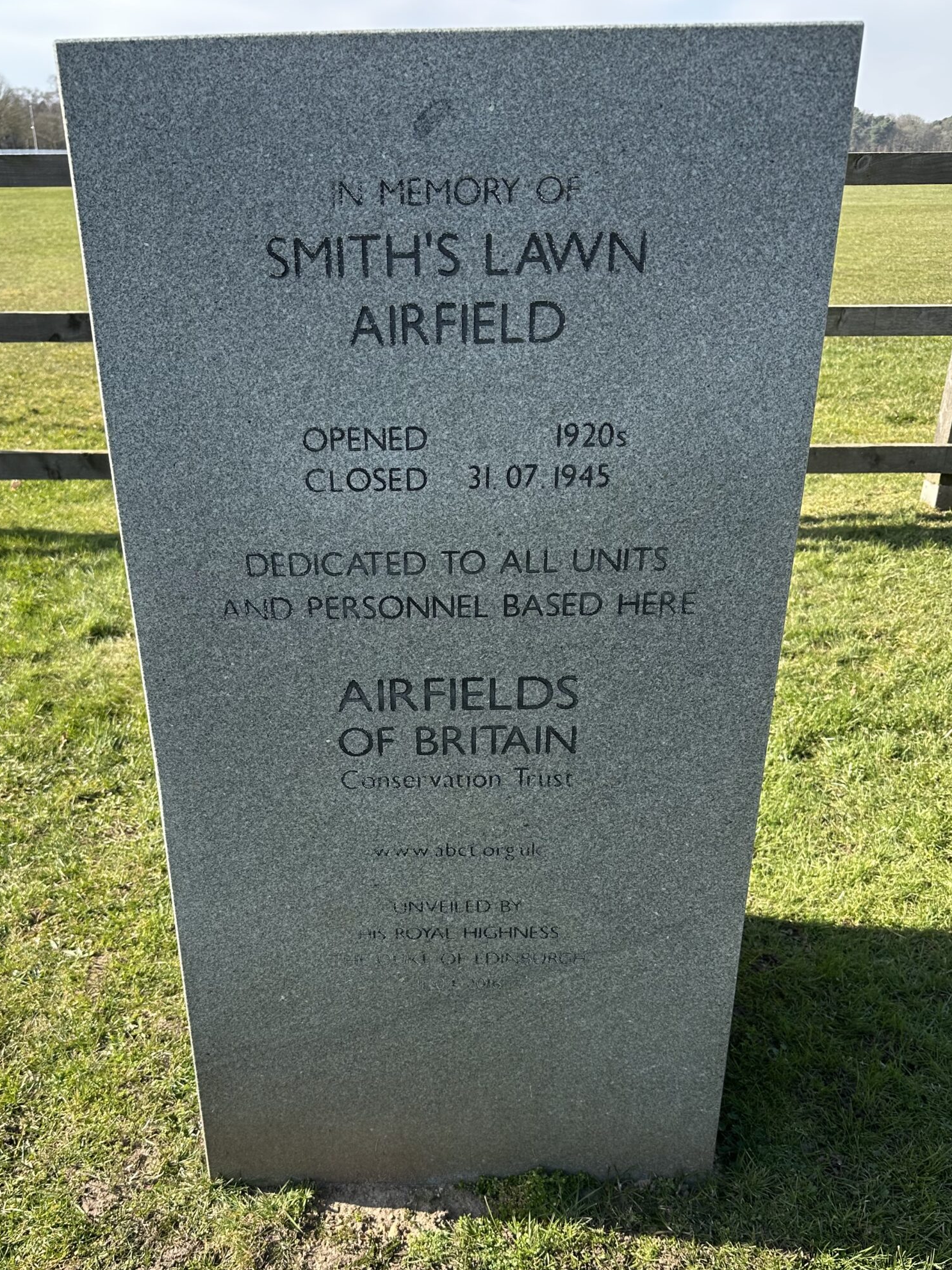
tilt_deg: -27.2
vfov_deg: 57.9
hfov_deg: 45.3
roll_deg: -1.6
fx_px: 1137
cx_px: 417
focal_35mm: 31
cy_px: 765
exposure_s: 1/1009
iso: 80
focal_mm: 6.86
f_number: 1.78
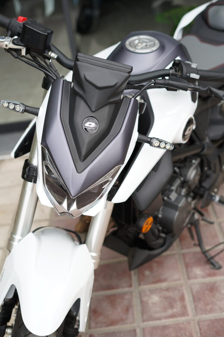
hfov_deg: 27.0
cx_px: 112
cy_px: 168
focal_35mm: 50
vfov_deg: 39.6
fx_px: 467
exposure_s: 1/200
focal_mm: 50
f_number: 2.8
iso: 125
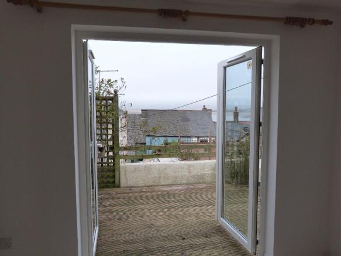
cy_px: 128
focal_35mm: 25
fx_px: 246
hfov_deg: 69.4
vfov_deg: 54.9
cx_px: 170
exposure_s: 1/250
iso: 160
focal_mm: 4.5
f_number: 4.5
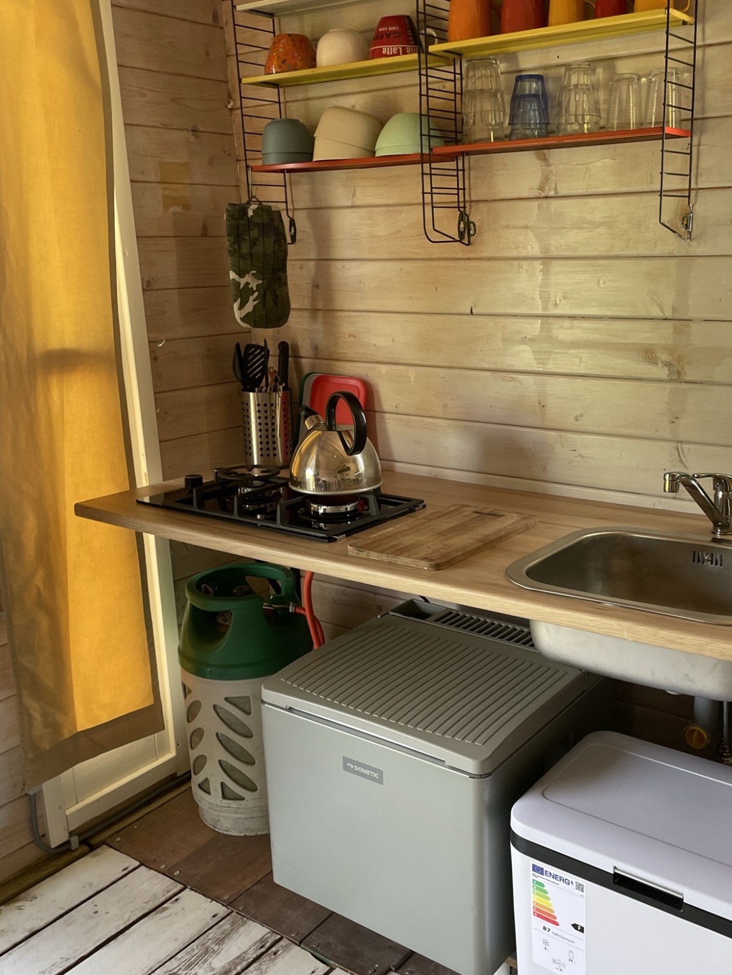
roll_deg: +1.9
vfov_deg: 53.9
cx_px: 458
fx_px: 958
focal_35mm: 34
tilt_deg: -15.0
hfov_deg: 41.5
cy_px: 506
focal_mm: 4.2
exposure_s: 1/121
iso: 125
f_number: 1.6
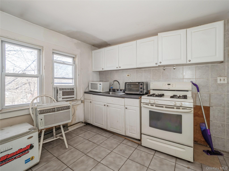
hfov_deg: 94.5
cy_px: 86
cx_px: 114
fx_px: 106
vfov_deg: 78.1
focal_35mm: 16
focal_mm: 8
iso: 200
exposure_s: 1/10
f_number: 8
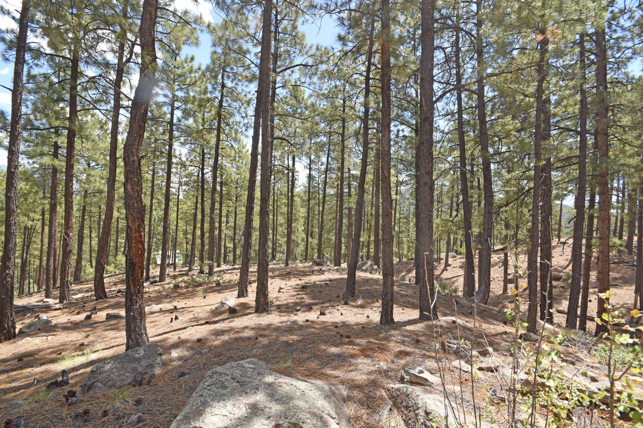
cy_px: 214
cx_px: 322
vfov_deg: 77.3
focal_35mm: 15
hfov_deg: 100.4
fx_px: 268
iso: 320
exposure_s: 1/250
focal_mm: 10
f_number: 8
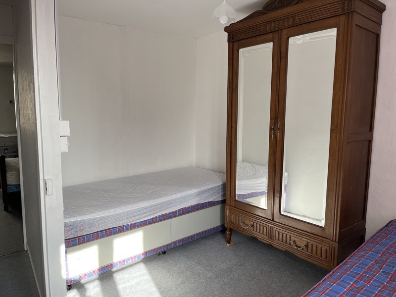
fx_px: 297
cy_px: 148
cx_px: 198
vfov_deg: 53.1
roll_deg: -1.0
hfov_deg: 67.3
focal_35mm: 26
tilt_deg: -6.8
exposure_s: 1/214
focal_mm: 5.1
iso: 40
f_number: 1.6
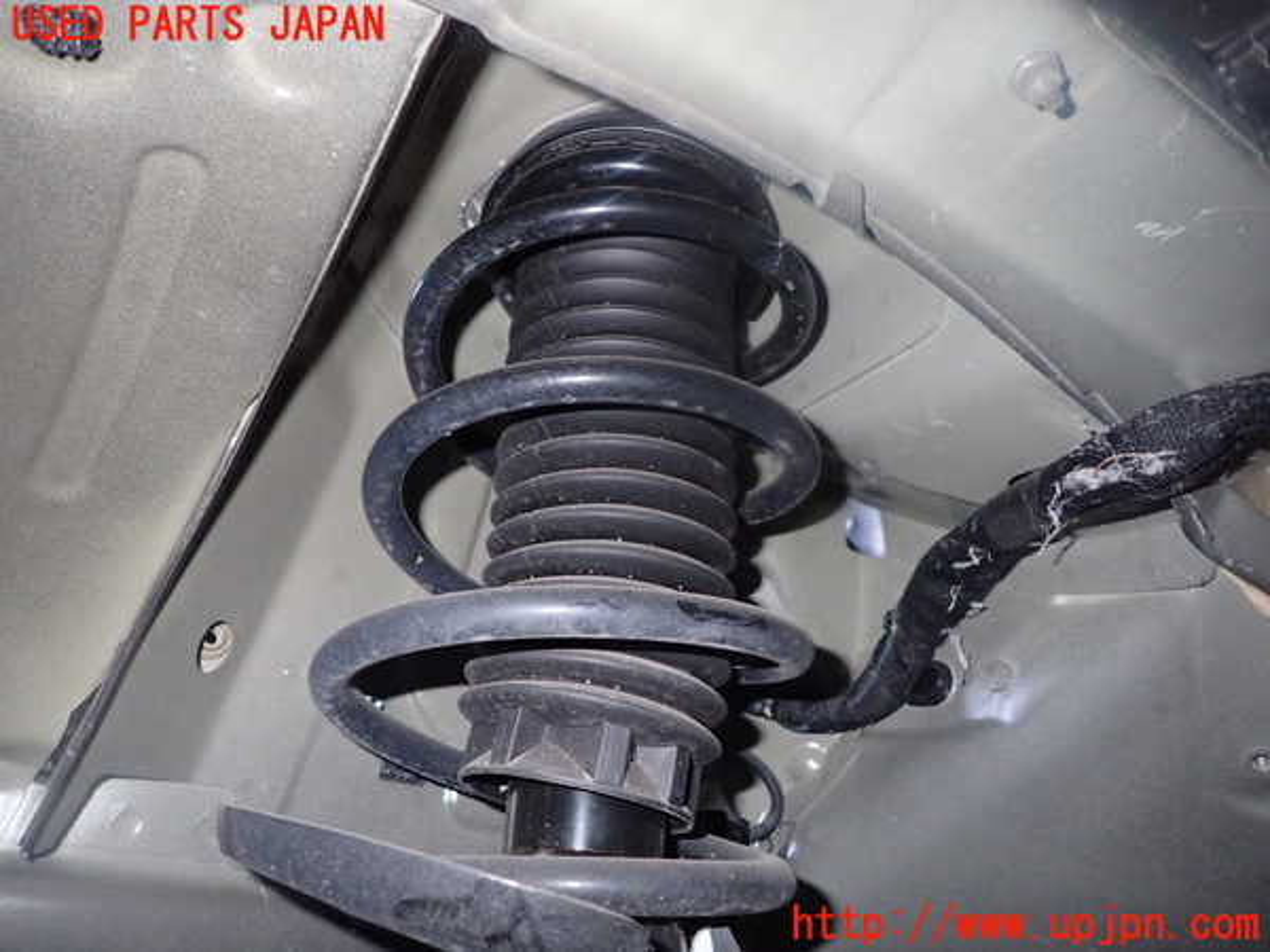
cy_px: 476
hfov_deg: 69.4
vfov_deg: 54.9
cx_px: 635
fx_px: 917
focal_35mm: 25
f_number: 5.6
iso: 640
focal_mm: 4.5
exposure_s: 1/30
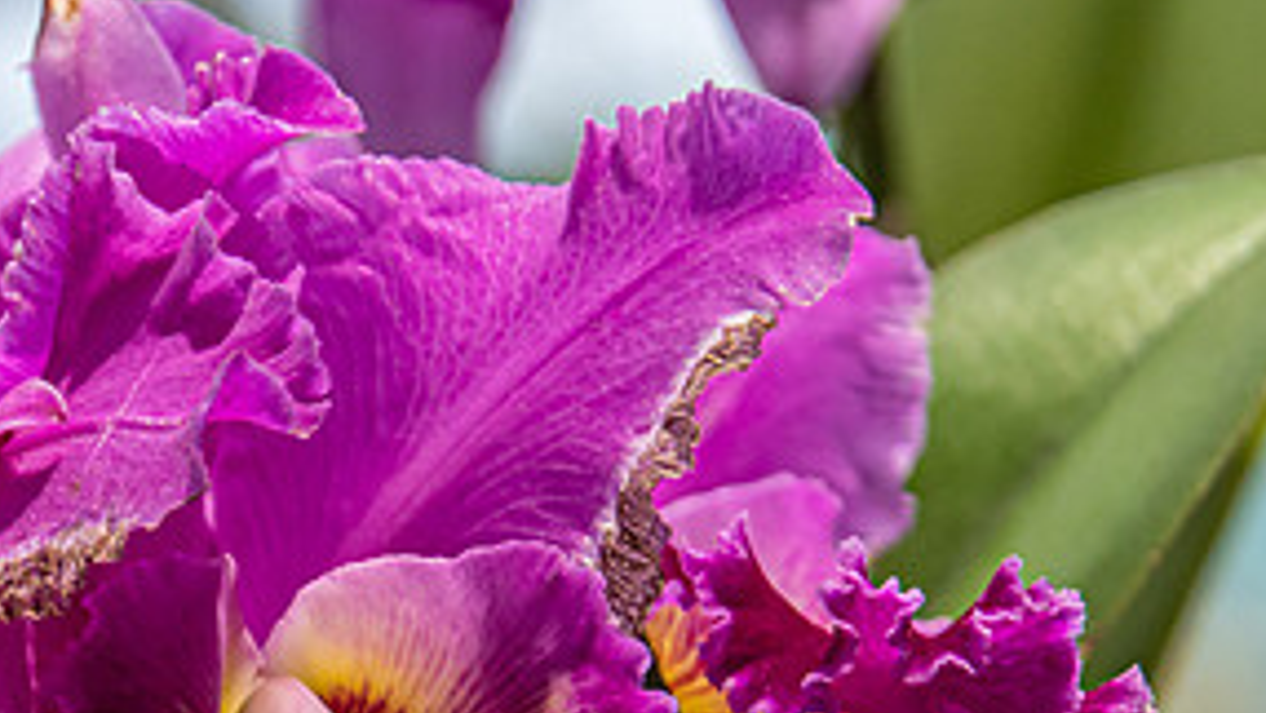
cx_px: -10
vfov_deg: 3.6
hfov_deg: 6.5
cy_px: 812
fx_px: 11181
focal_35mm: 333
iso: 500
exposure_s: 1/1600
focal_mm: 100
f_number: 5
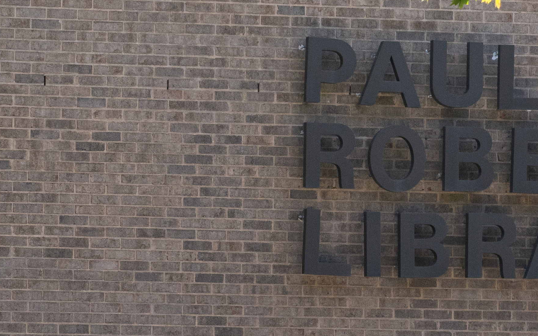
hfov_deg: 4.3
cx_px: 351
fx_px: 7111
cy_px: 60
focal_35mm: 485
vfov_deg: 2.7
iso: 400
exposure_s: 1/320
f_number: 6.3
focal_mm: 102
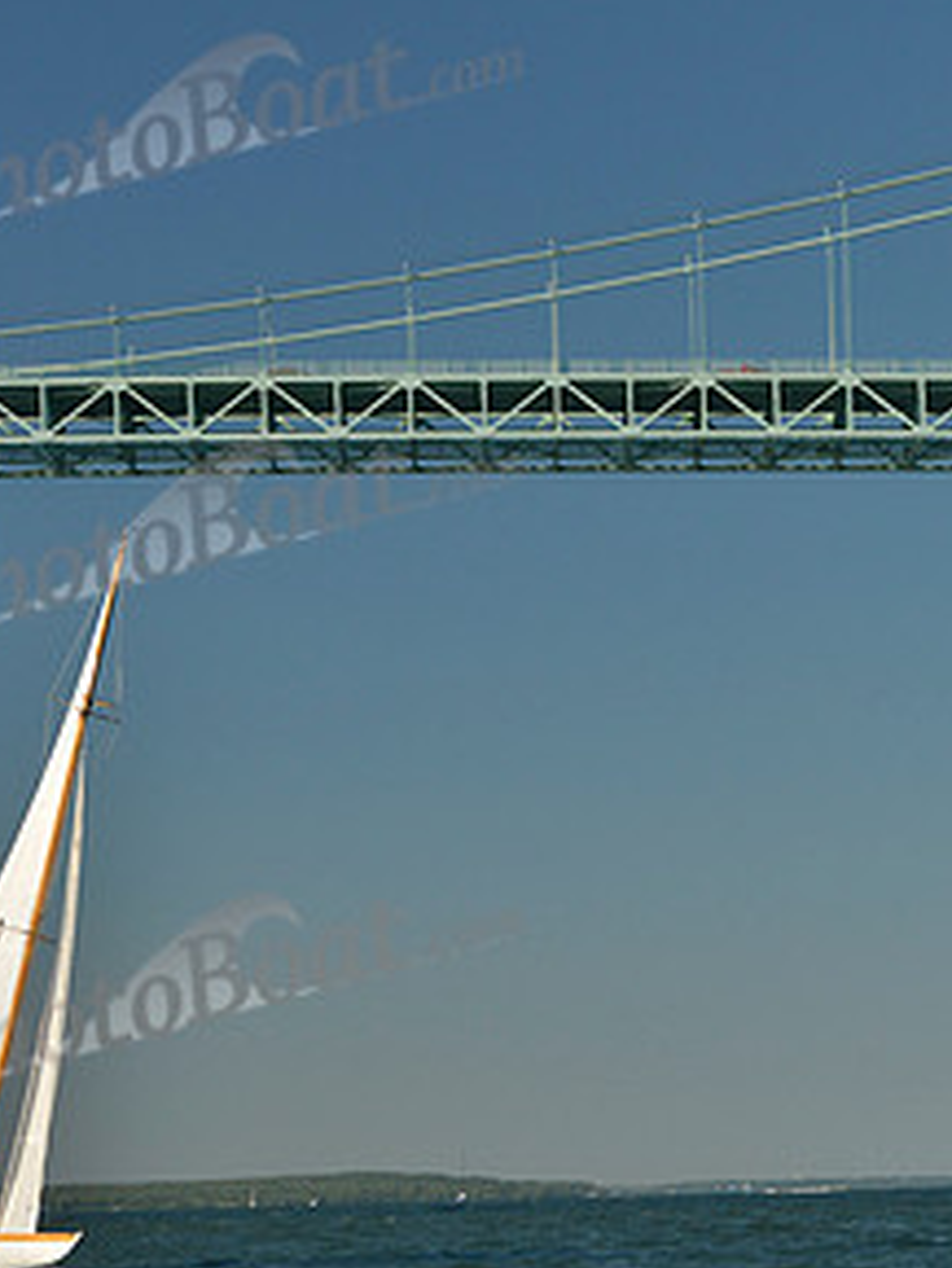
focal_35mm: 135
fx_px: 4947
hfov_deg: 11.0
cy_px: 695
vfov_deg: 14.6
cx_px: 755
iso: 400
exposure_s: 1/1250
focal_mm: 70
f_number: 6.3
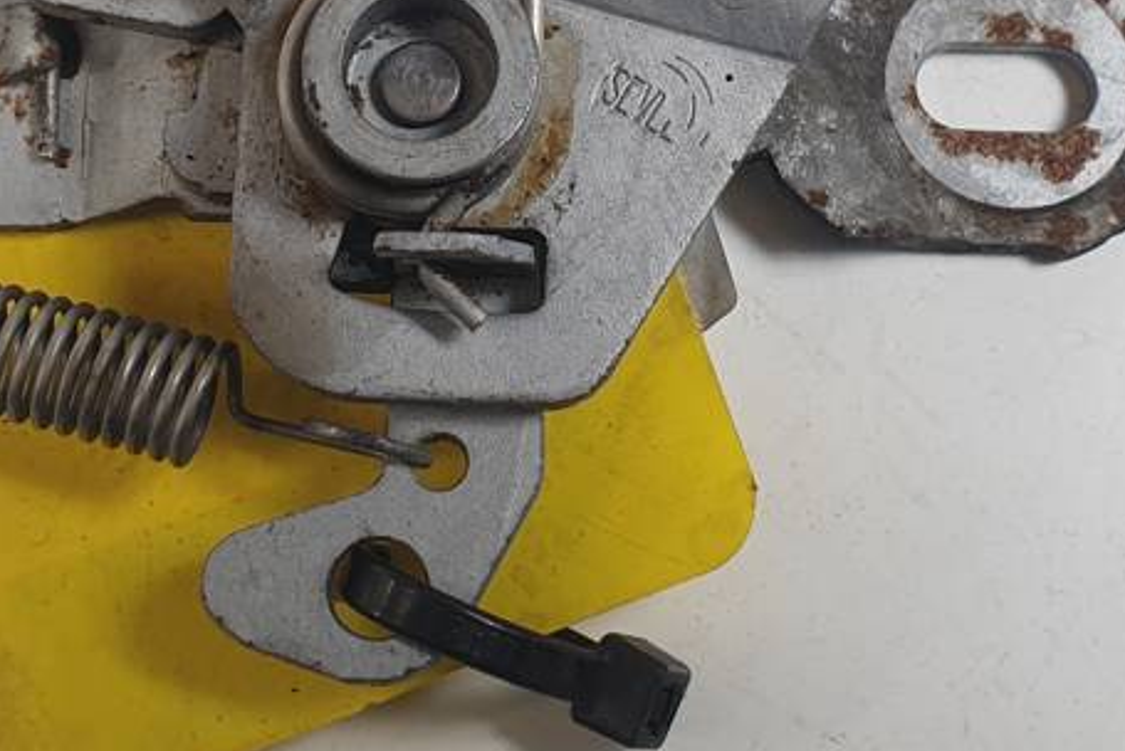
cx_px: 470
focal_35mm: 57
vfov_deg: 22.4
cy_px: -79
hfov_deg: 35.0
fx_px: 1782
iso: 50
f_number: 2.4
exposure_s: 1/129
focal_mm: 4.3
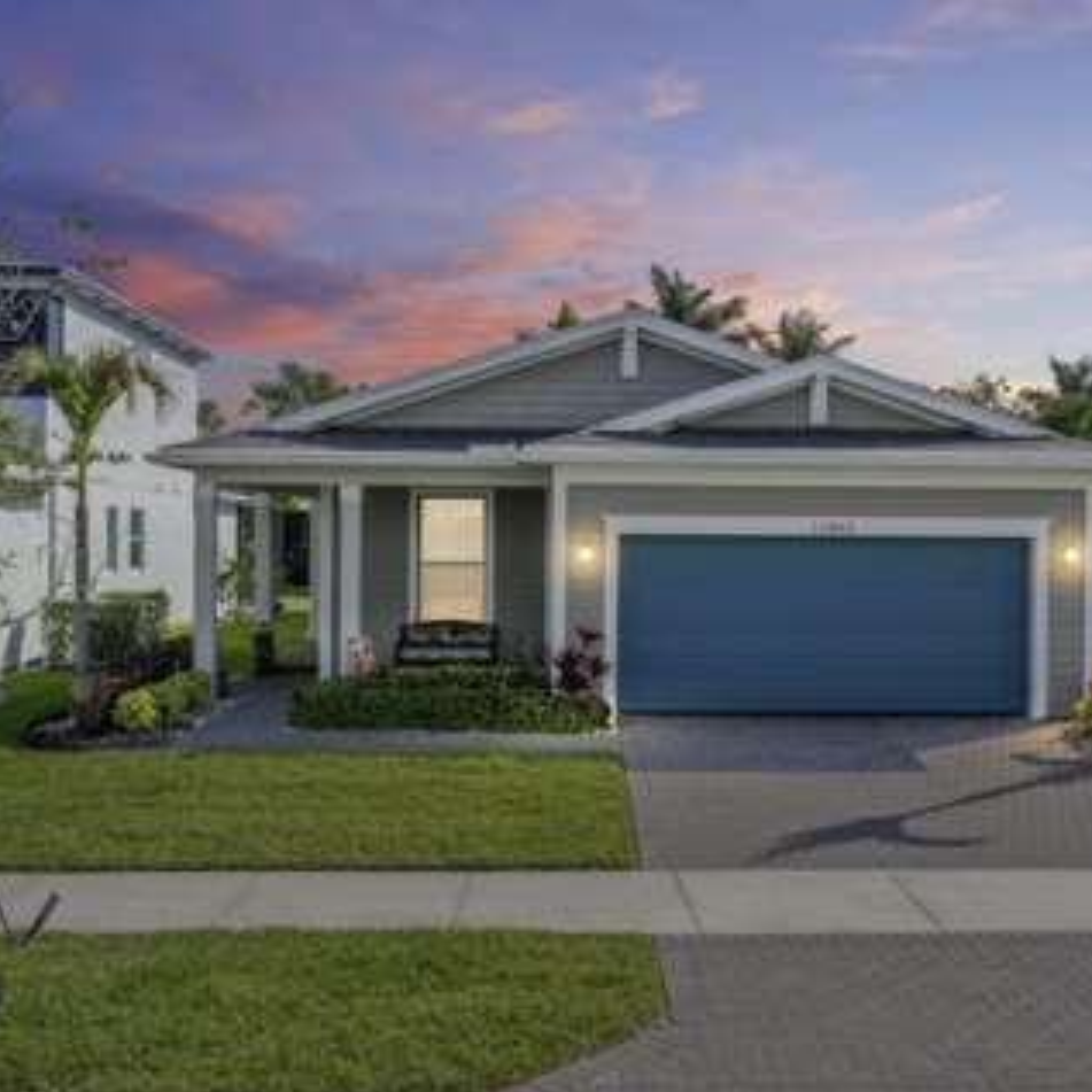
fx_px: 1285
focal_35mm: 36
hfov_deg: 46.0
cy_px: 548
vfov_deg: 46.0
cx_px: 596
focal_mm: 10.26
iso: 100
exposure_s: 1/500
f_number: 6.3
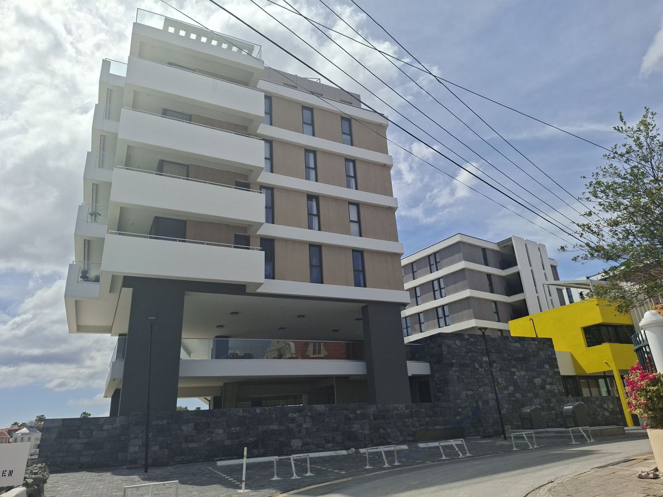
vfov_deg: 58.9
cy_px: 248
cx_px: 332
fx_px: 441
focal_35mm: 23
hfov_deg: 73.9
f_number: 1.8
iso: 50
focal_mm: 5.54
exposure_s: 1/5000
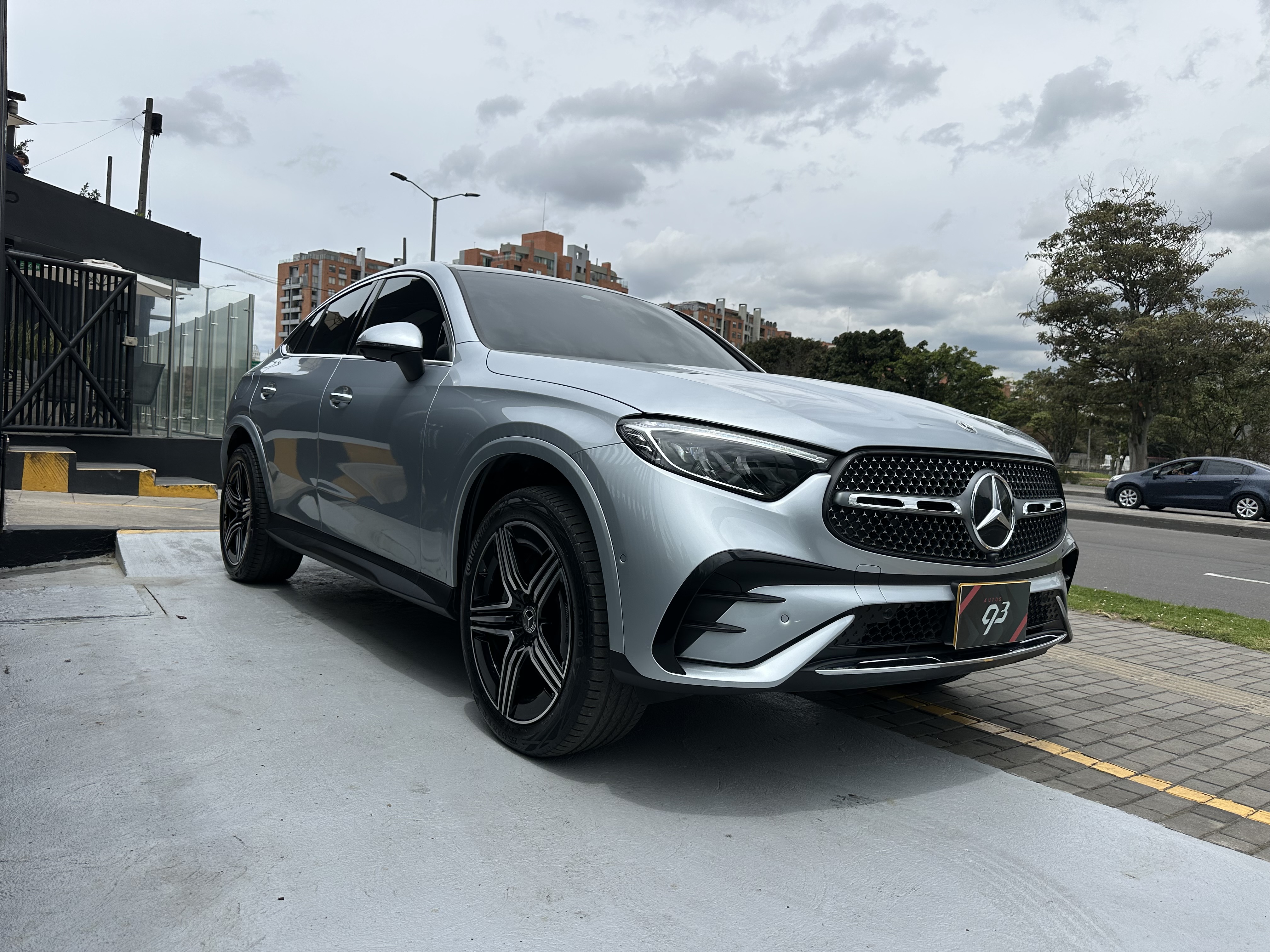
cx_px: 635
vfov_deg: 56.8
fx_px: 881
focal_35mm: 24
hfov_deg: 71.6
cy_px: 476
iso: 80
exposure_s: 1/7042
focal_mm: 6.86
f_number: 1.78
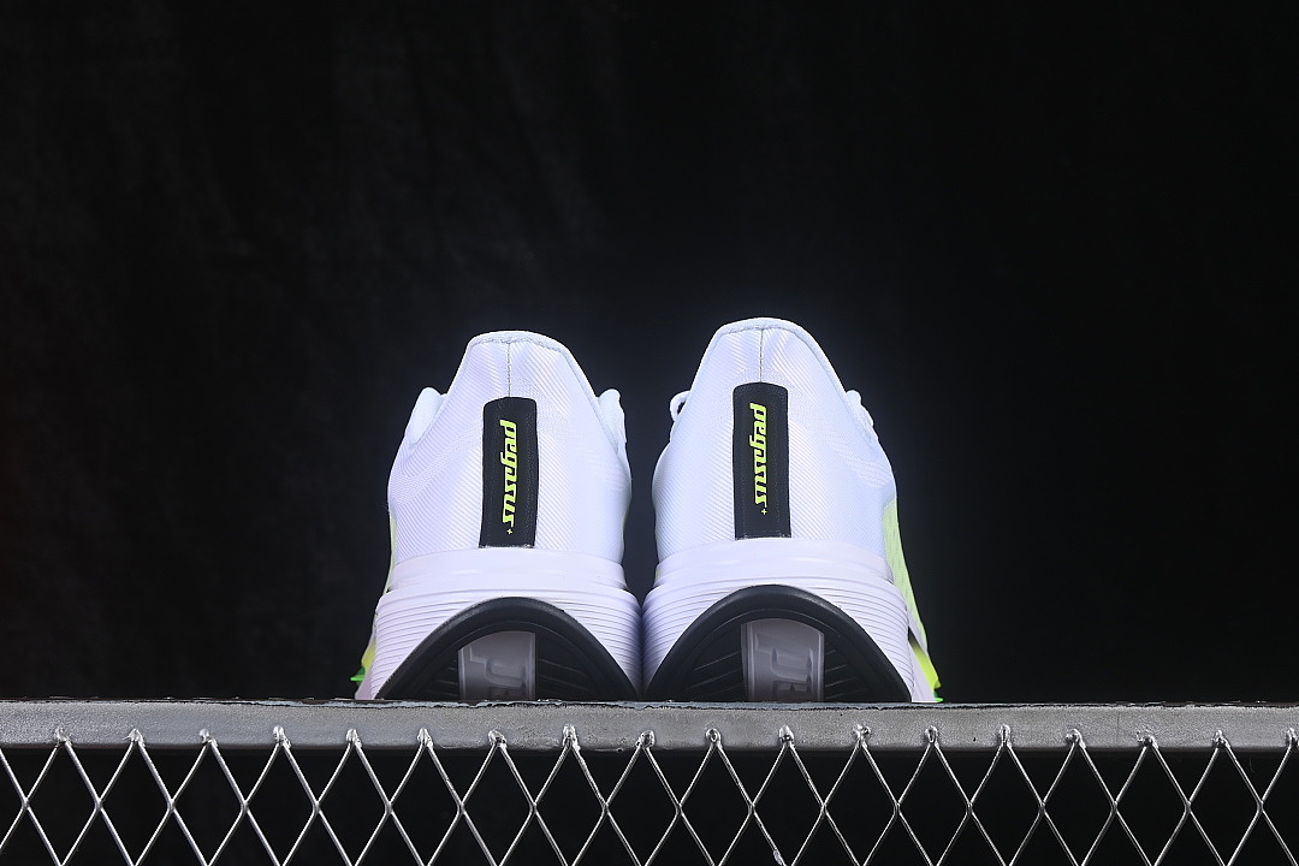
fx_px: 2706
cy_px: 433
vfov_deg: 18.2
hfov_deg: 27.0
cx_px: 650
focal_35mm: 75
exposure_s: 1/80
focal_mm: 50
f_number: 8
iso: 160
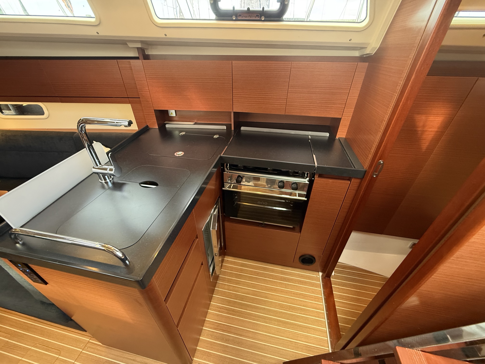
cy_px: 182
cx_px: 242
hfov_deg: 102.1
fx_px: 196
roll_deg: -1.0
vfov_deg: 85.7
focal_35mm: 14
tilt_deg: -34.3
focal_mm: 2.22
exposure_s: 1/56
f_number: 2.2
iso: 500
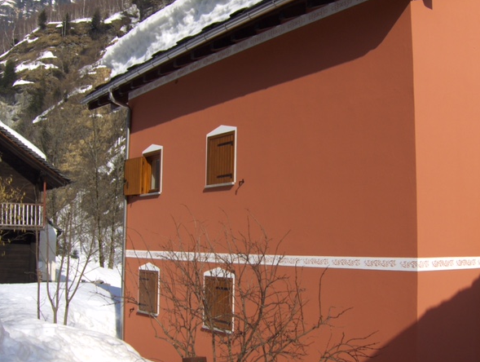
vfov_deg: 37.8
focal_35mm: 38
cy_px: 191
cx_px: 251
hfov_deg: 48.9
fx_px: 528
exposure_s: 1/725
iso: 100
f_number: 5.5
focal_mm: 7.5
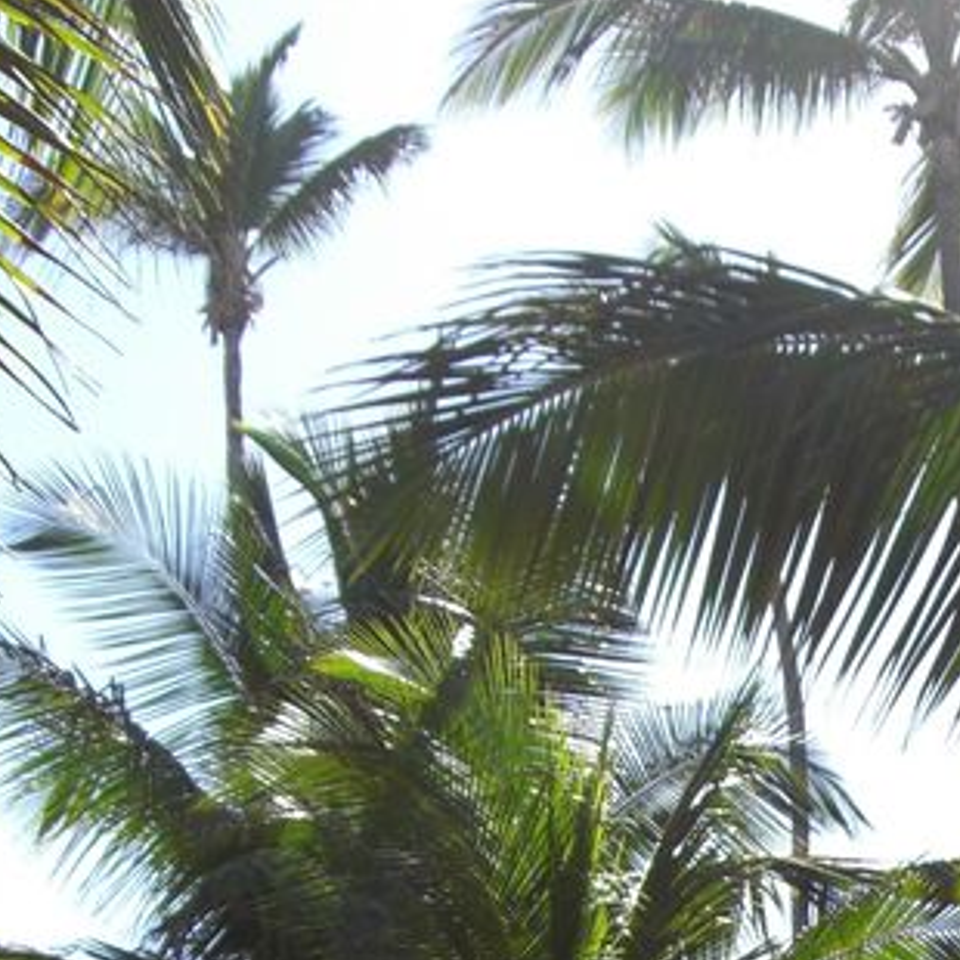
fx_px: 3483
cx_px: 1143
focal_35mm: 111
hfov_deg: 15.2
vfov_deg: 15.1
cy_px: 1177
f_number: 2.7
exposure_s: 1/800
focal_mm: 6.2
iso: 64
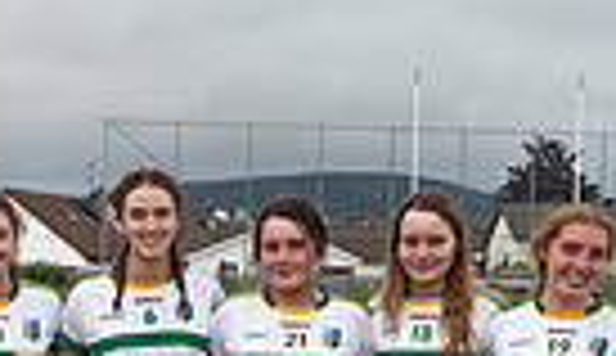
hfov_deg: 14.9
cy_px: 488
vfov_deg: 8.6
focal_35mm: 141
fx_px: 2317
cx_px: 16
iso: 160
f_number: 8
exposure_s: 1/100
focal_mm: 32
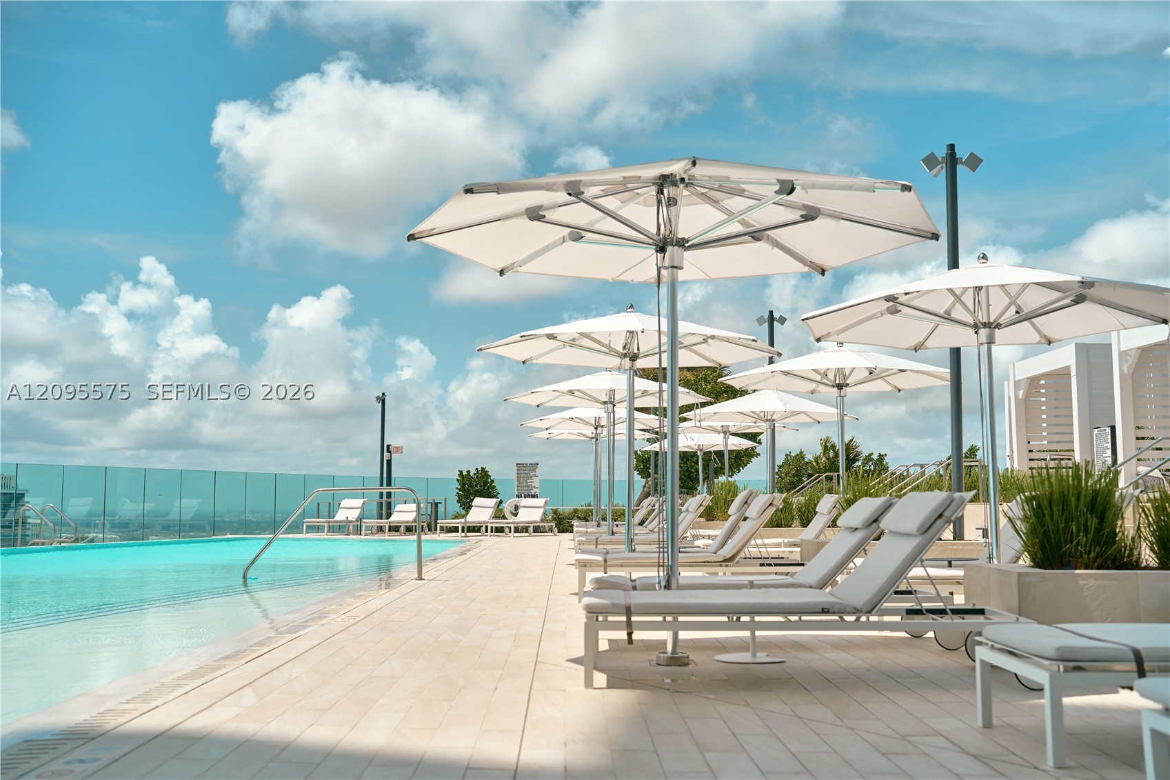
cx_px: 585
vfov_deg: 37.8
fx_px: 1137
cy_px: 390
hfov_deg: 54.4
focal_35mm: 35
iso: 100
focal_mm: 35
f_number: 3.5
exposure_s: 1/2500
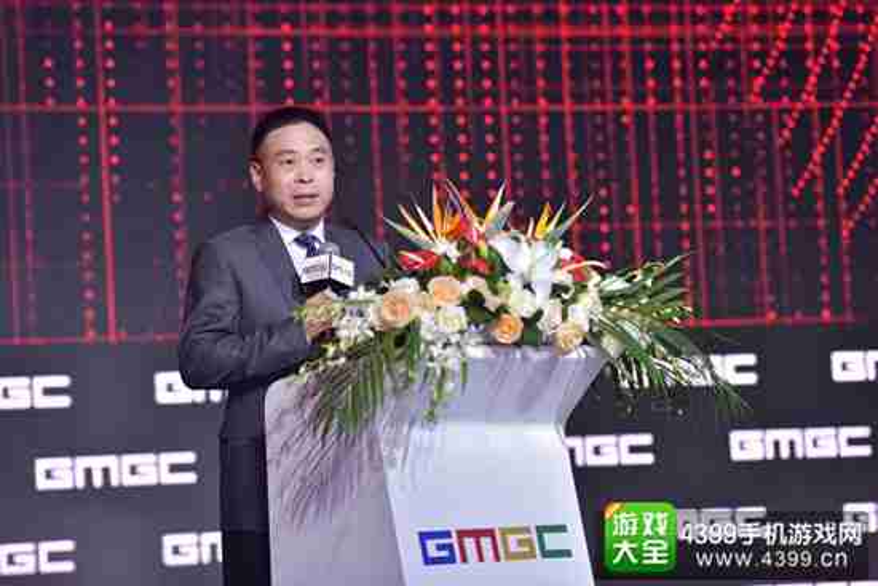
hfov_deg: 16.8
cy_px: 293
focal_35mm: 122
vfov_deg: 11.2
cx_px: 439
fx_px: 2976
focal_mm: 122
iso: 2000
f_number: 2.8
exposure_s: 1/640
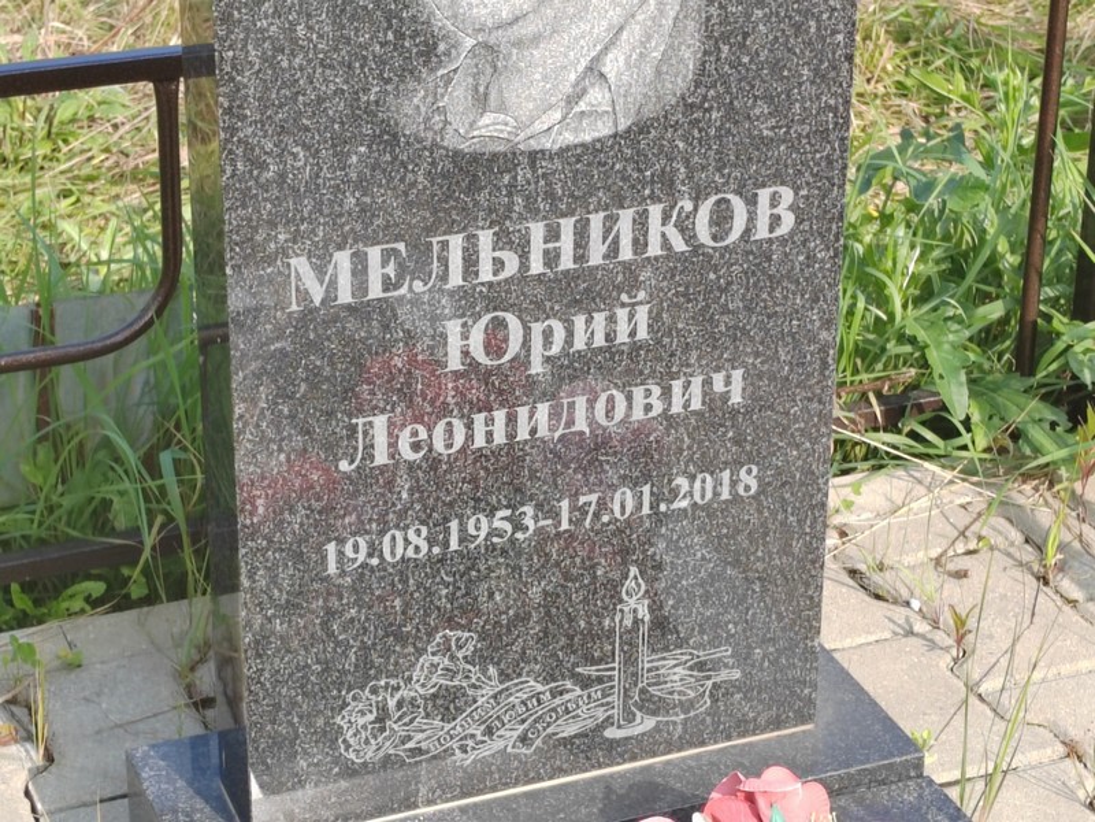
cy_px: 411
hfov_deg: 21.3
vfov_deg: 16.1
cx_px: 548
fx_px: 2910
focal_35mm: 92
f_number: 1.9
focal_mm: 5.52
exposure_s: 1/380
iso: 100
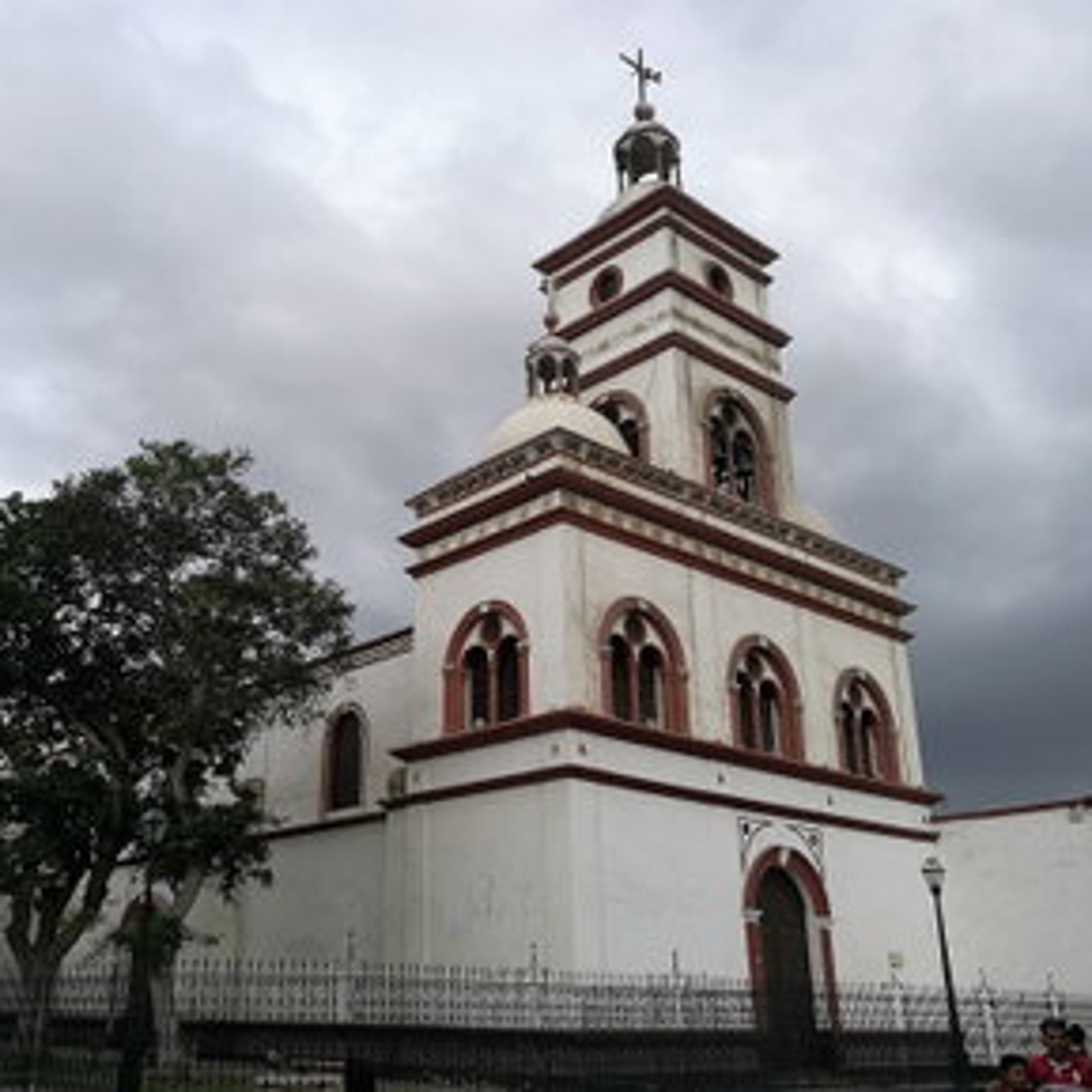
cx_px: 435
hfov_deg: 49.4
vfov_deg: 49.7
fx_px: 1178
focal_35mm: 33
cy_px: 533
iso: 50
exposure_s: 1/944
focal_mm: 4.5
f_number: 2.2
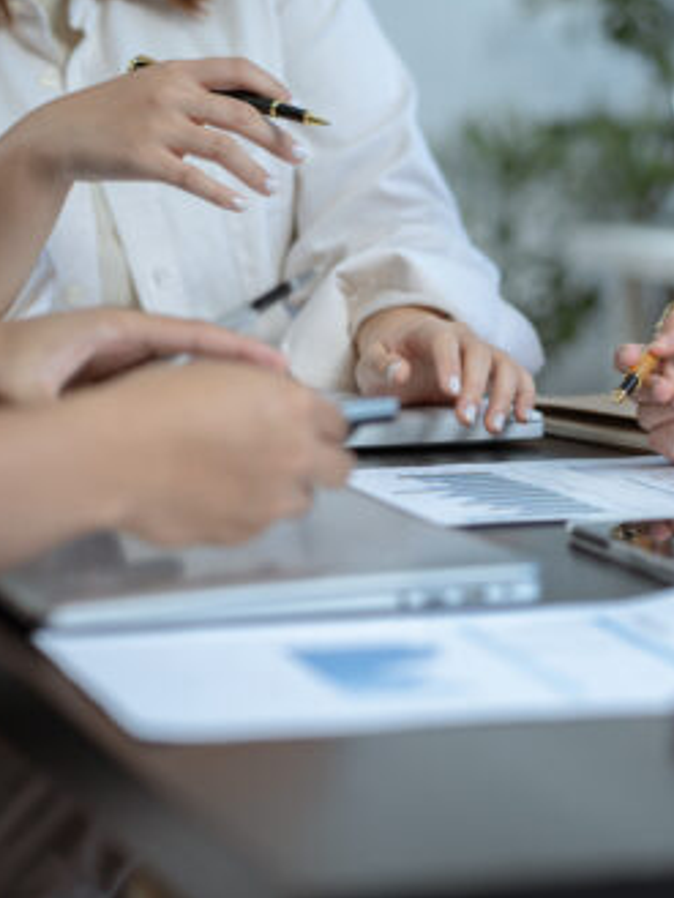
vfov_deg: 15.9
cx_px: 472
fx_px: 3217
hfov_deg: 11.9
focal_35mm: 124
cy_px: 449
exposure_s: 1/200
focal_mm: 85
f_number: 2.8
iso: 400
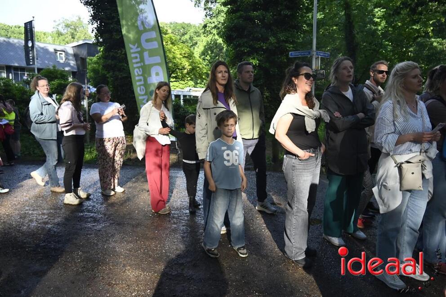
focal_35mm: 27
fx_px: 334
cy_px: 148
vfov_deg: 47.9
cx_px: 223
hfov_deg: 67.4
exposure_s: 1/250
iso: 200
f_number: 5
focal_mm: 18
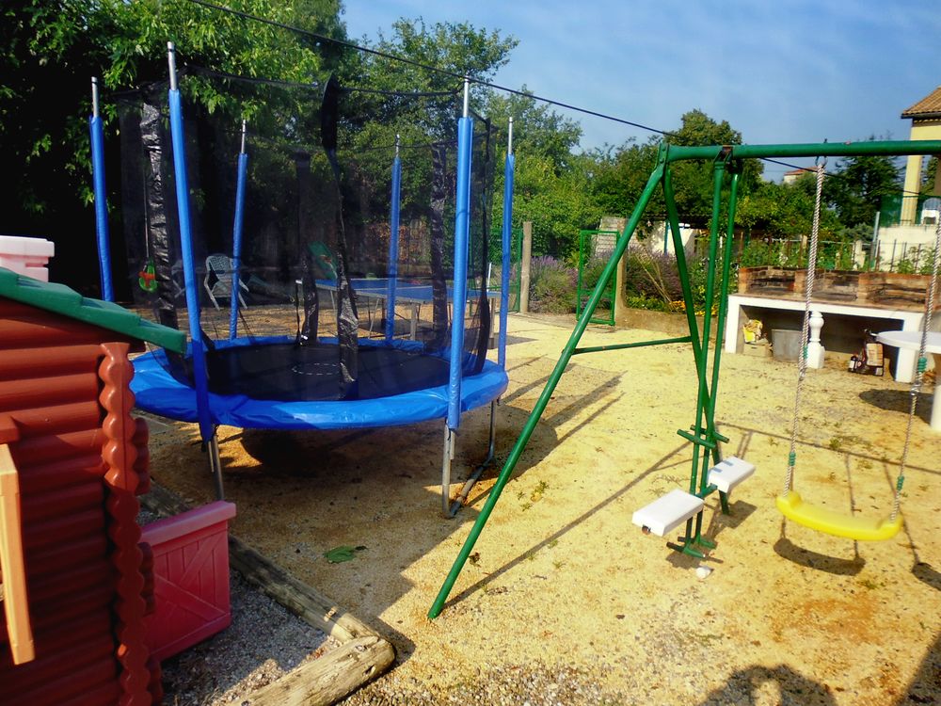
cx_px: 470
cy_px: 353
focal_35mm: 24
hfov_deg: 71.6
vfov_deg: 56.8
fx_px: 652
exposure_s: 1/80
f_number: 9
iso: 160
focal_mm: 4.3
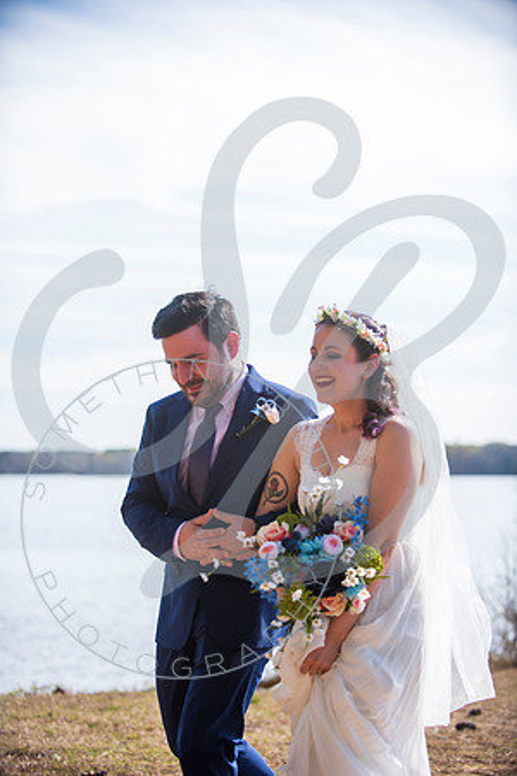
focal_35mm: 70
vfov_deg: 28.8
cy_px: 388
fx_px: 1508
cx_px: 258
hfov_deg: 19.5
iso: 100
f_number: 2.8
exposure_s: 1/800
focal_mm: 70
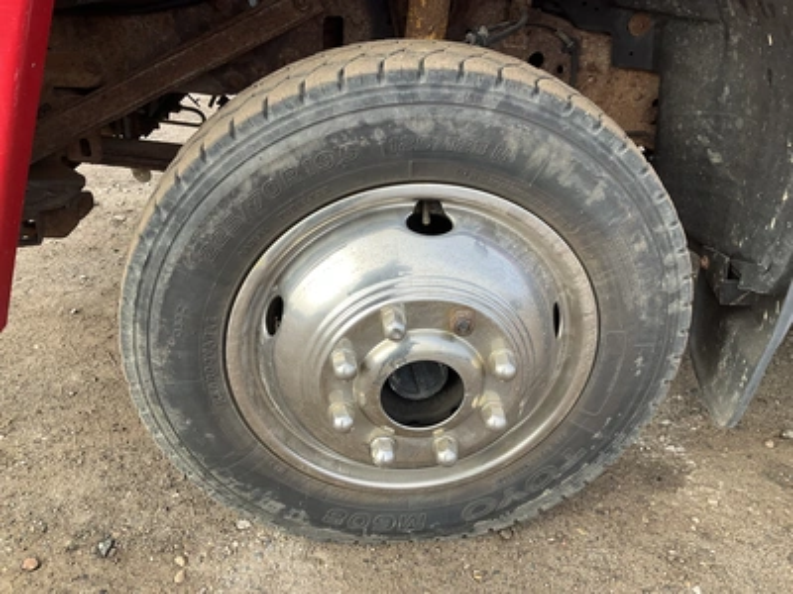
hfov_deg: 61.7
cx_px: 396
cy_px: 297
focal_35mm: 29
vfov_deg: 48.2
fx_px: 664
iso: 20
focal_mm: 3
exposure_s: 1/137
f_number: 1.8
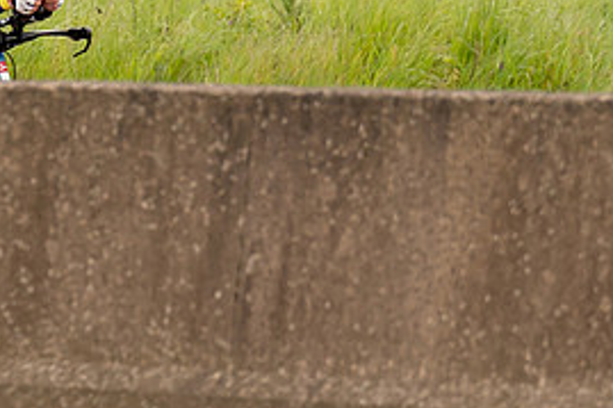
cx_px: 82
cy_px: -16
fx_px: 19824
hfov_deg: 1.8
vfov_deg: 1.2
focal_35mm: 1165
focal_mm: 197
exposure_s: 1/1000
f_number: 4
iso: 250
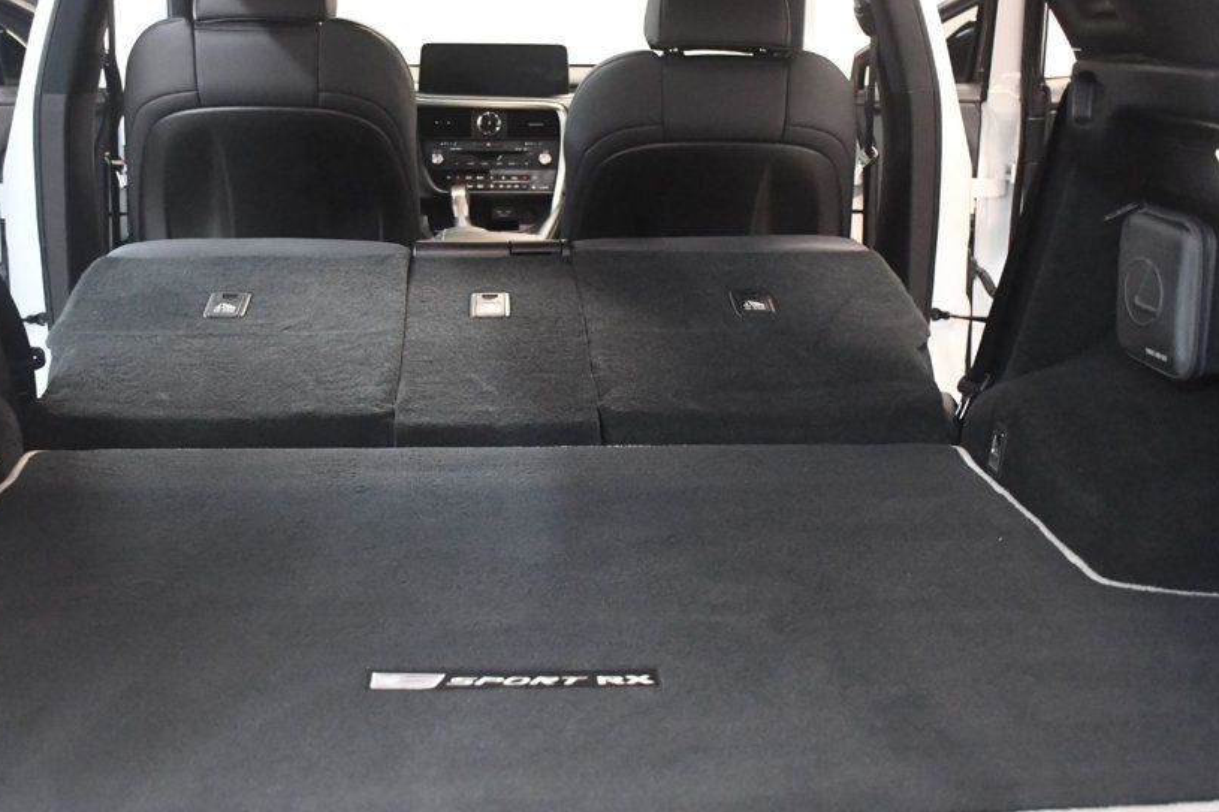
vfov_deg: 27.5
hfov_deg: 40.2
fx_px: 1659
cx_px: 506
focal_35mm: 49
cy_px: 389
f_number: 3.8
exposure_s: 1/60
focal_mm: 26
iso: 5600
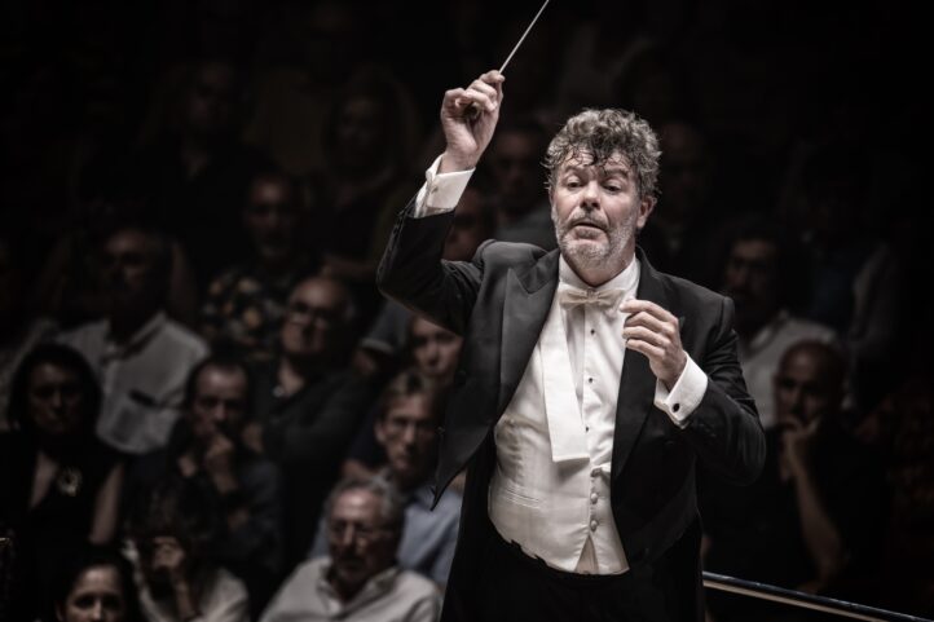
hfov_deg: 6.0
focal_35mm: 346
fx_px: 8985
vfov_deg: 4.0
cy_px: 311
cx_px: 467
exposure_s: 1/500
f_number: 5.6
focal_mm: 346.4
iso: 3200
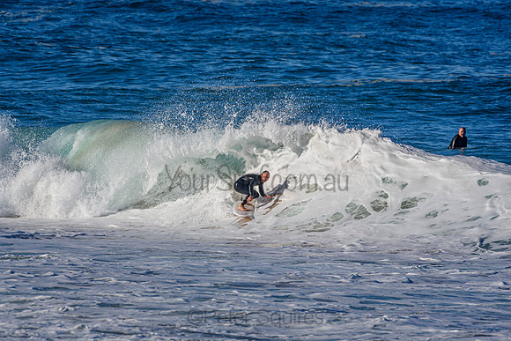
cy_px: 170
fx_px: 10648
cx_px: 256
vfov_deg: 1.8
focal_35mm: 750
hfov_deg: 2.7
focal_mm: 500
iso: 180
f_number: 5.6
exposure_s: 1/2000
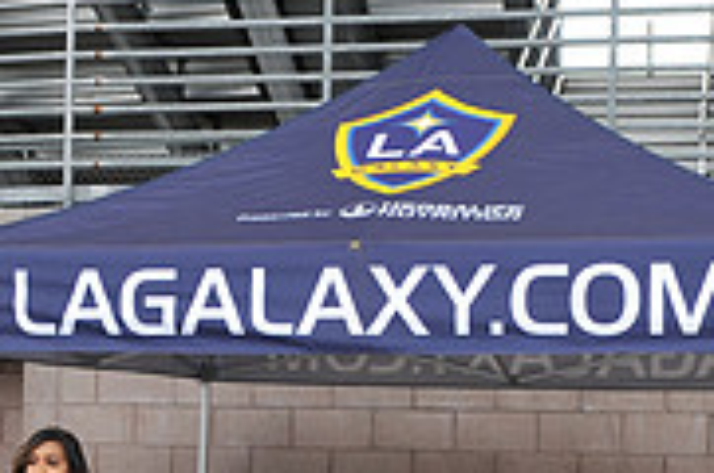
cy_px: 512
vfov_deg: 12.3
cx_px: 229
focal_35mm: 109
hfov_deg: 18.7
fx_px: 2158
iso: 200
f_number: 5
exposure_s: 1/200
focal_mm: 34
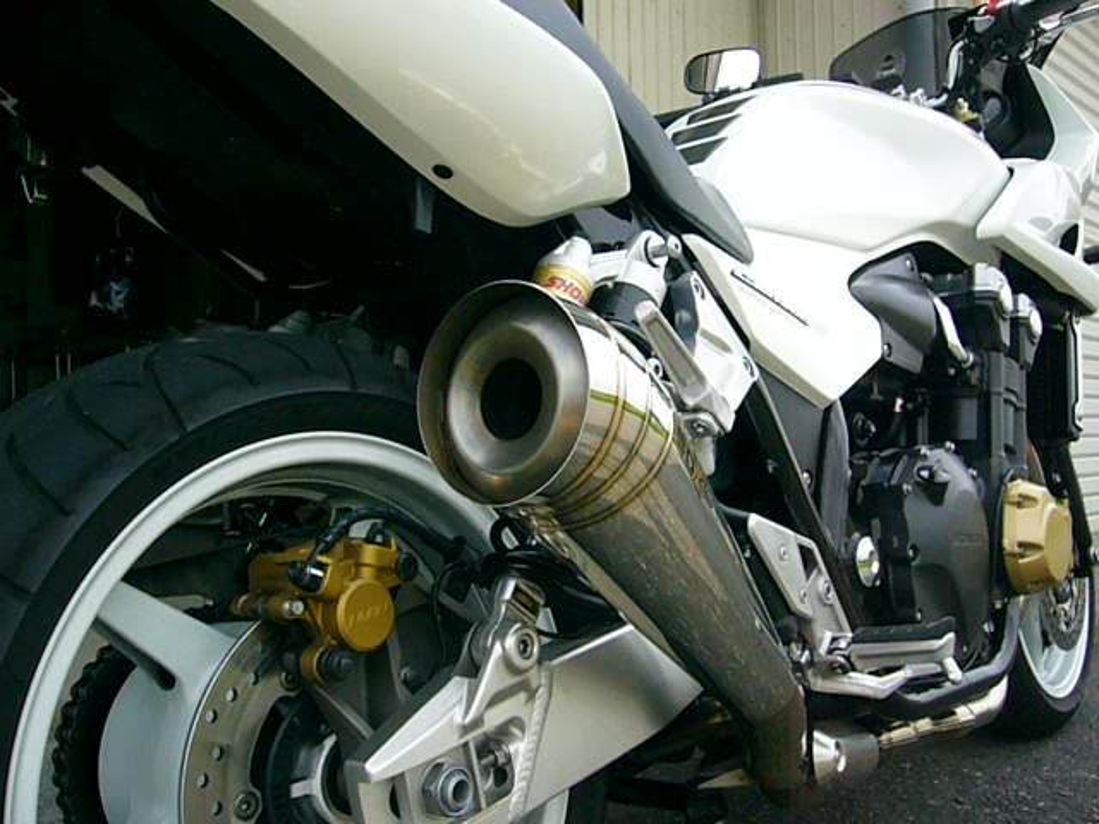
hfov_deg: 52.6
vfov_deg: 40.7
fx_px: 1111
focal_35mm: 35
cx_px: 550
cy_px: 412
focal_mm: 5.8
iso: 80
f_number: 5.6
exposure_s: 1/1000
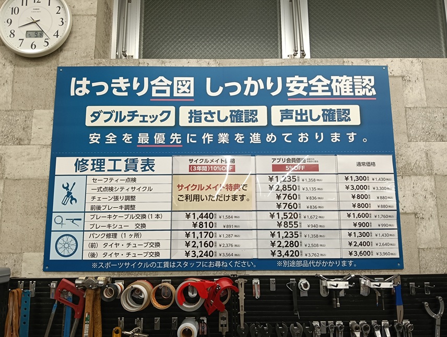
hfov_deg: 65.3
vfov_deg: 51.4
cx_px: 224
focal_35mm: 27
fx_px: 349
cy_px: 168
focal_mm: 3.98
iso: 125
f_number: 1.8
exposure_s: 1/30
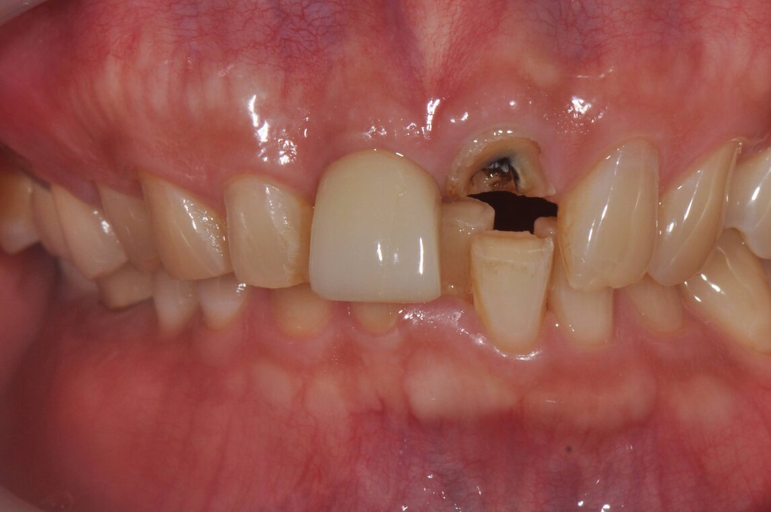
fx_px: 5279
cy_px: 201
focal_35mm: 247
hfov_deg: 8.4
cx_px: 449
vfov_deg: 5.6
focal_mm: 105
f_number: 22
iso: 320
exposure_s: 1/60
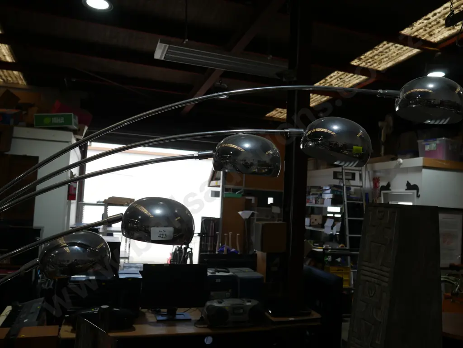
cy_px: 174
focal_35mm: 28
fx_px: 375
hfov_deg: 63.4
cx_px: 232
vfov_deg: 49.8
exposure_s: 1/200
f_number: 5
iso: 200
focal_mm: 14
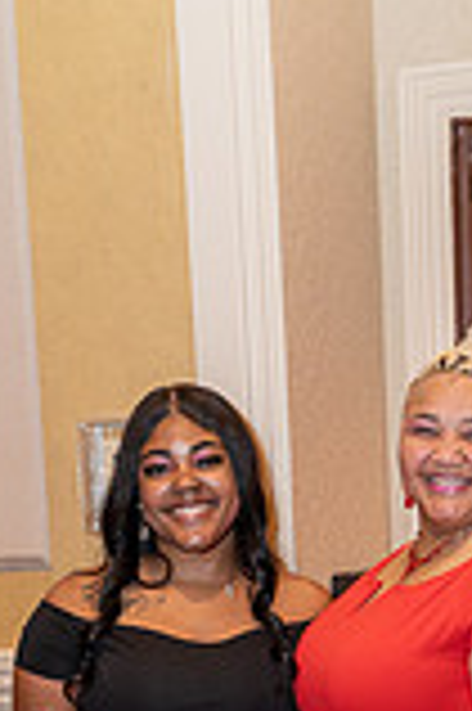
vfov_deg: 23.5
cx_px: 391
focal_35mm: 80
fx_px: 1577
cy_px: 824
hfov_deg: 16.9
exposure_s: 1/125
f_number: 4
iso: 4000
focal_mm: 28
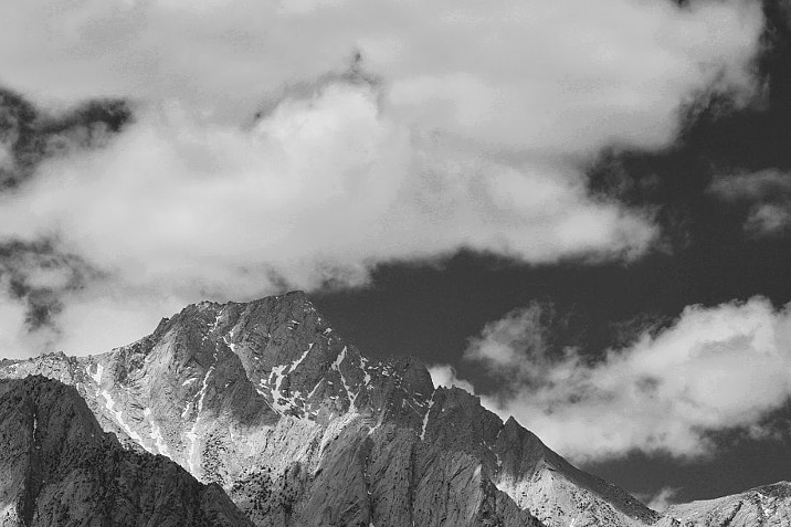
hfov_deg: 10.8
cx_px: 306
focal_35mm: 190
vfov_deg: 7.2
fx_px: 4173
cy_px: 529
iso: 100
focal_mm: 85
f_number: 10
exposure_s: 1/250
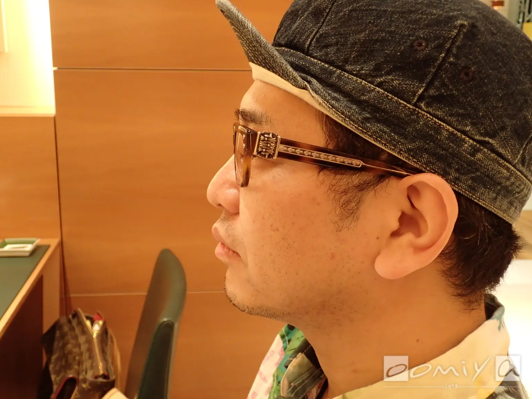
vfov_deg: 35.1
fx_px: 630
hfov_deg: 45.8
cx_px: 264
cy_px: 202
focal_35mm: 41
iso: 500
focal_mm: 7.34
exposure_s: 1/40
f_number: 2.8
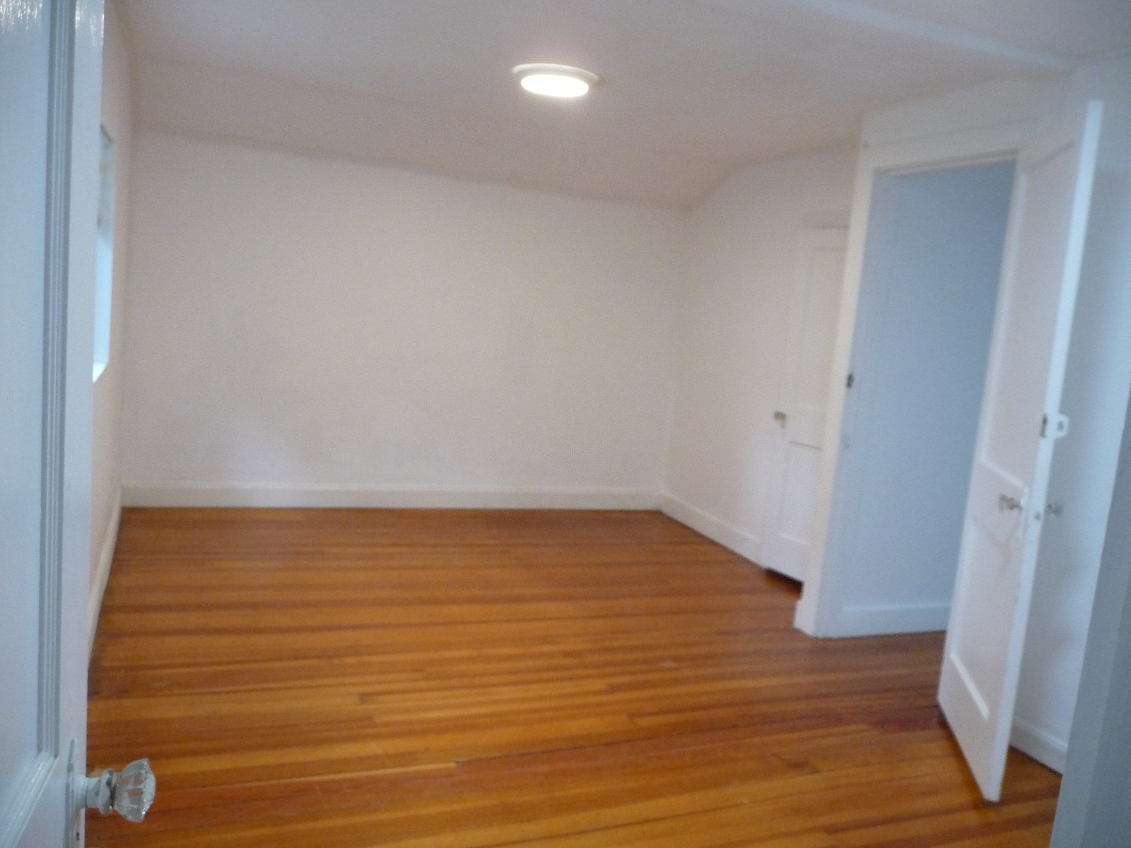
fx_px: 915
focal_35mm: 28
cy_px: 424
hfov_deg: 63.4
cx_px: 566
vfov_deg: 49.7
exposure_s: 1/30
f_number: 3.3
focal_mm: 4.7
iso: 400
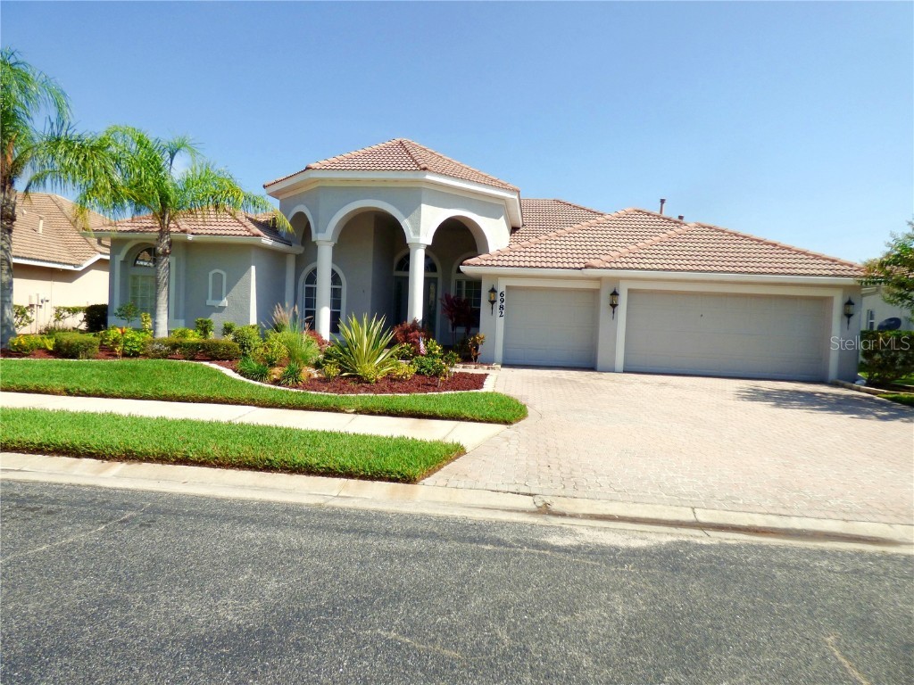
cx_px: 457
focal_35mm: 20
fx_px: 528
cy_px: 342
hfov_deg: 81.7
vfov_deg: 66.0
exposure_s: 1/2000
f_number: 2.8
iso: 100
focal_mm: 3.58
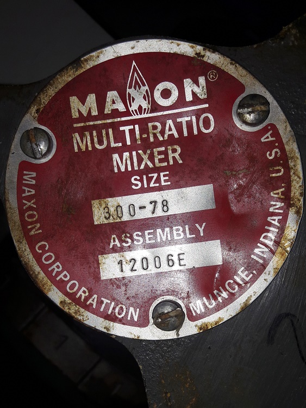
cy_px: 204
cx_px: 153
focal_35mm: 28
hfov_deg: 49.8
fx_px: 330
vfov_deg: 63.4
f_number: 1.9
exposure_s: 1/873
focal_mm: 3.7
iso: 40
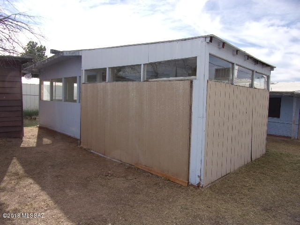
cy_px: 112
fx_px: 208
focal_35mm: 24
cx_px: 150
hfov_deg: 71.6
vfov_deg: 56.8
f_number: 3.3
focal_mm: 4.3
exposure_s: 1/1200
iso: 80
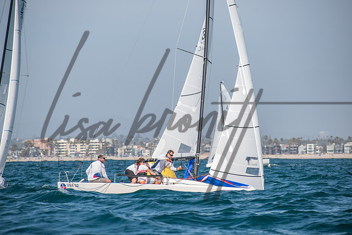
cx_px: 176
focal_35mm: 240
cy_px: 118
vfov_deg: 5.7
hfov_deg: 8.6
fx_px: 2348
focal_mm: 155
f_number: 6.3
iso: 200
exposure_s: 1/1250
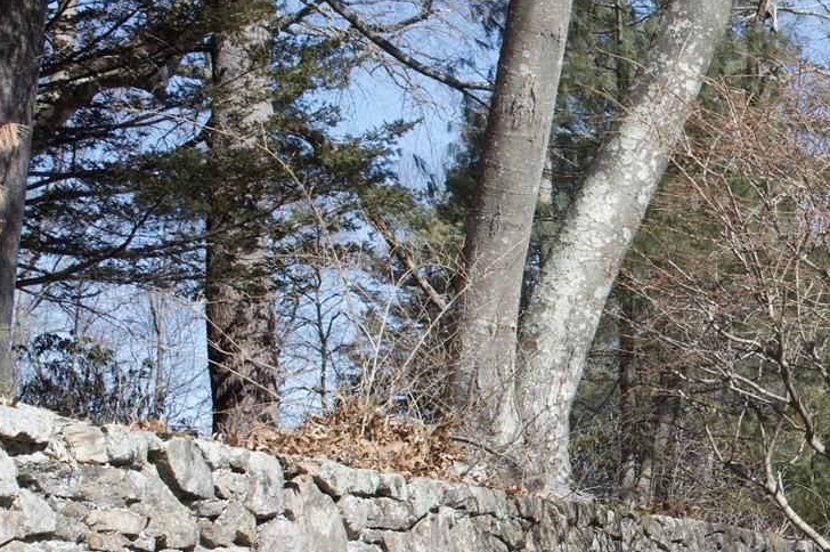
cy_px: 379
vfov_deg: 11.2
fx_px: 2820
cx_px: 1069
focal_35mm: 122
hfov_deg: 15.9
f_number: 11
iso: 400
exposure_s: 1/400
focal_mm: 29
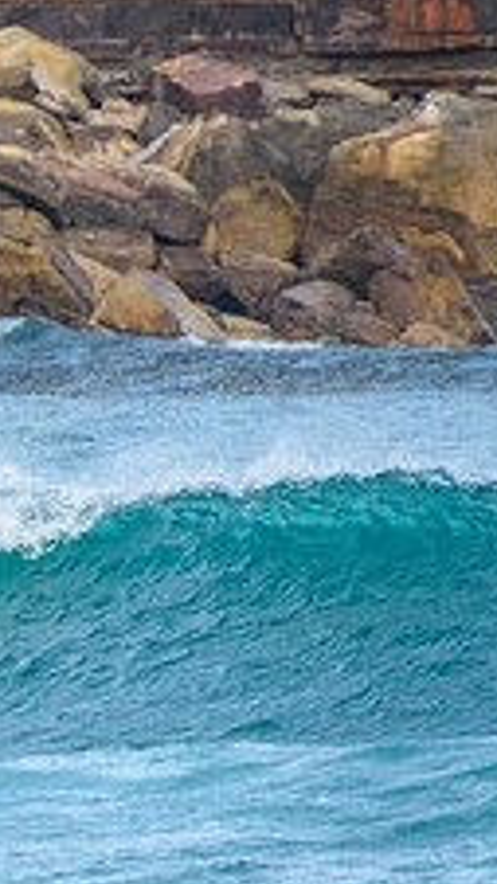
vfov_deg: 1.3
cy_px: 534
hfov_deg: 0.8
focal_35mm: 1611
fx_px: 37771
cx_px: -540
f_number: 5.6
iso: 900
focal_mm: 400
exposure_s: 1/1600
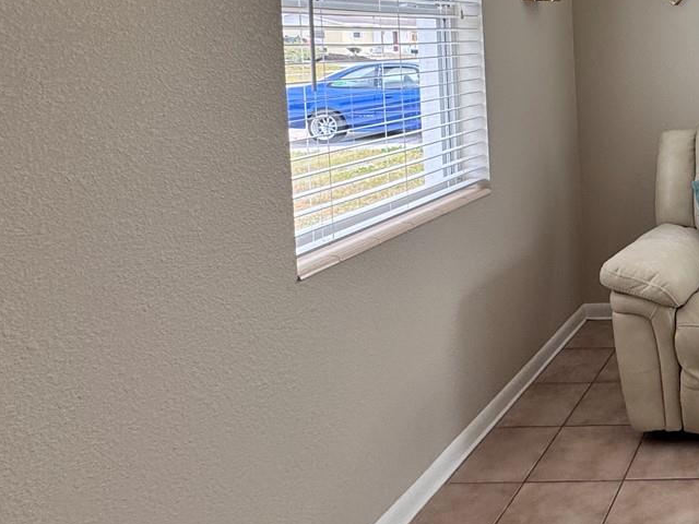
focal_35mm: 35
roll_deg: +0.7
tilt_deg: -4.1
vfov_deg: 38.3
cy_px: 68
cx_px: 836
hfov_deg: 38.8
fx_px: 707
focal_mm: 2.22
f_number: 2.2
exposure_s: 1/236
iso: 40
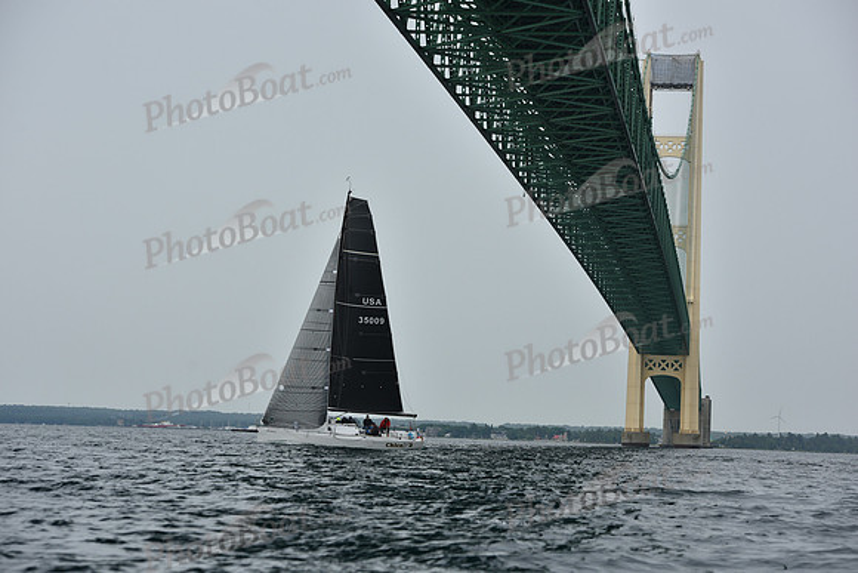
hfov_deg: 20.4
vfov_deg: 13.7
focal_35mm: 100
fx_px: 2384
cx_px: 429
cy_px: 286
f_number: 5.6
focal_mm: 100
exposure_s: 1/800
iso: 250
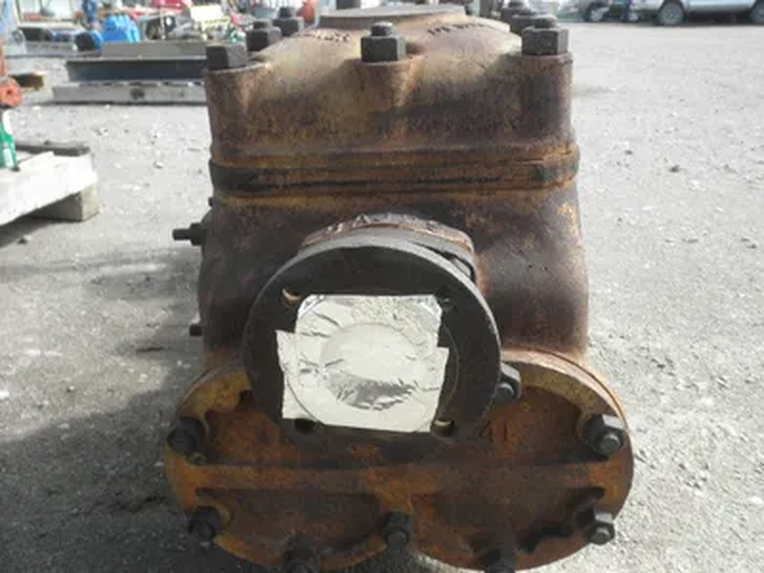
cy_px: 286
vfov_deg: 40.7
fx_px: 772
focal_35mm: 35
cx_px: 382
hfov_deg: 52.6
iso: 64
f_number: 3.2
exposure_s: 1/200
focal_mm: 6.1
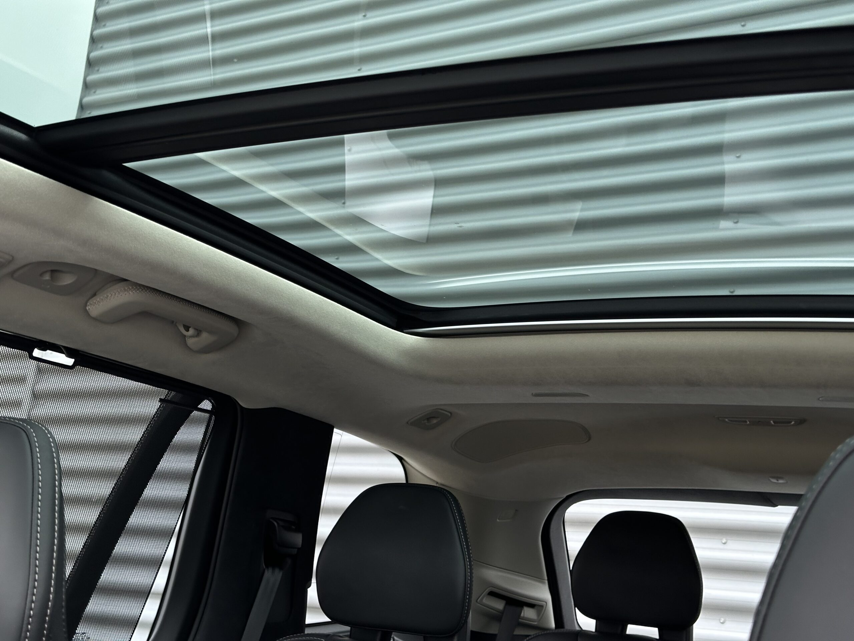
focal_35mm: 48
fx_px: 1184
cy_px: 320
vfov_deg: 30.3
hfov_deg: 39.7
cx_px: 427
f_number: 1.78
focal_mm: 6.86
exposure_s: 1/121
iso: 80
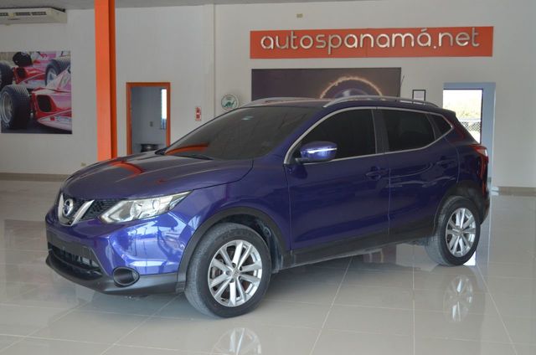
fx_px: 646
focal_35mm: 44
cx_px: 268
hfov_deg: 45.0
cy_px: 178
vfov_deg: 30.7
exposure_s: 1/250
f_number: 4.5
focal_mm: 29
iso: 500
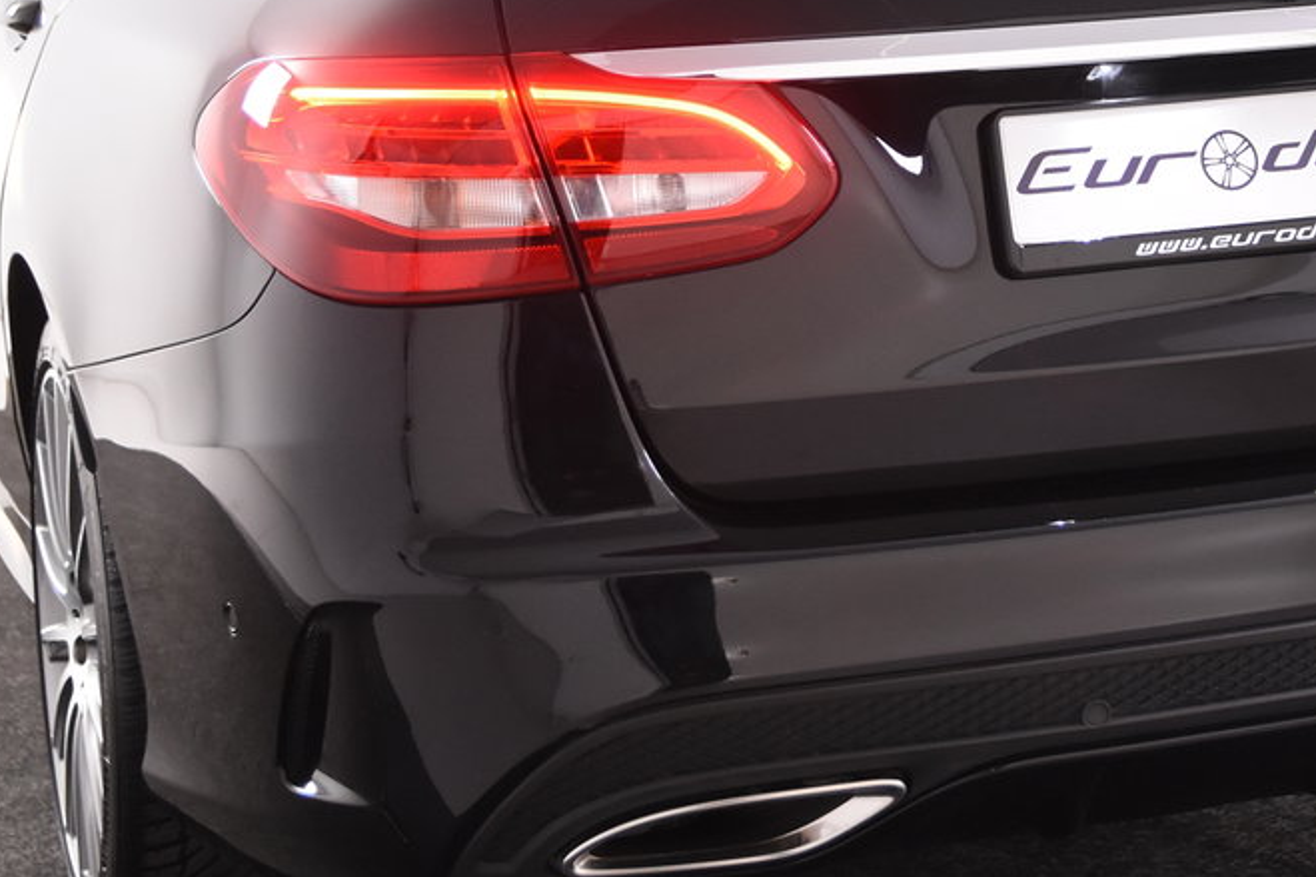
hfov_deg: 20.5
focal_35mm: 99
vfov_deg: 13.8
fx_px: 3618
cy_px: 231
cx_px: 899
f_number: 4
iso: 1600
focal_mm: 34
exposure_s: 1/60
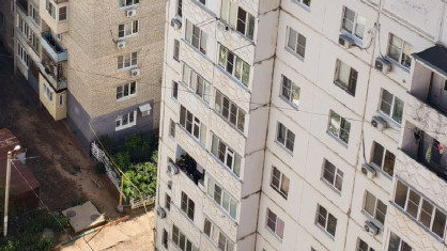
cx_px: 58
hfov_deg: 26.4
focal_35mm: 78
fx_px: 924
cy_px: -152
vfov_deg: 14.2
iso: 72
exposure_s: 1/4032
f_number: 1.57
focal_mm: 6.54
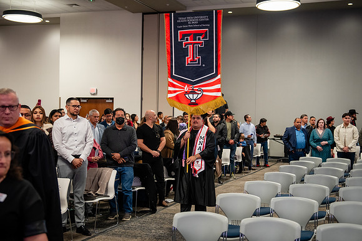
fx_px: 510
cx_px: 199
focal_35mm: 51
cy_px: 123
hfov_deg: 39.0
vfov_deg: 26.7
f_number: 2.8
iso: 2000
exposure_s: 1/160
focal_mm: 46
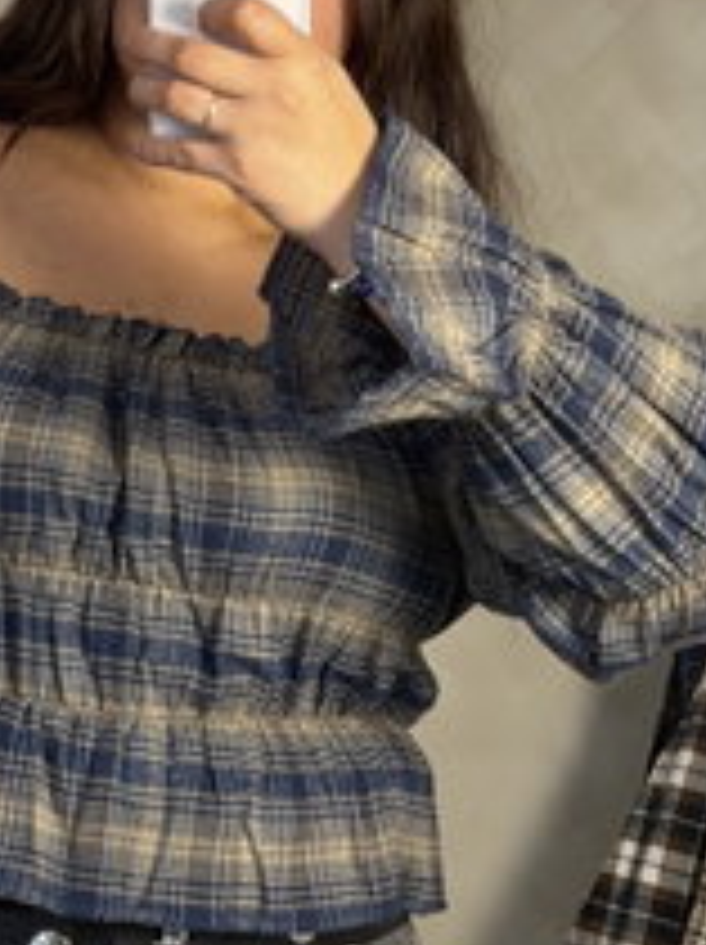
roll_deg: -9.3
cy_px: 344
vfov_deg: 16.1
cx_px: 211
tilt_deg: -19.2
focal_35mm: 122
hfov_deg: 12.1
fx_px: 3324
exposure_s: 1/94
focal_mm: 6.76
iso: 160
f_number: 1.78
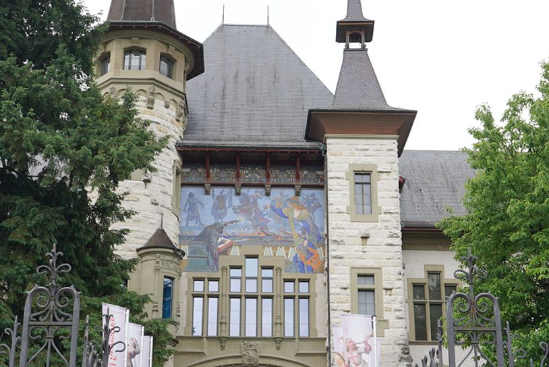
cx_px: 262
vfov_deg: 22.9
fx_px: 900
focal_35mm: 59
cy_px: 238
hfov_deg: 33.9
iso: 100
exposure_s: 1/100
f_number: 7.1
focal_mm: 24
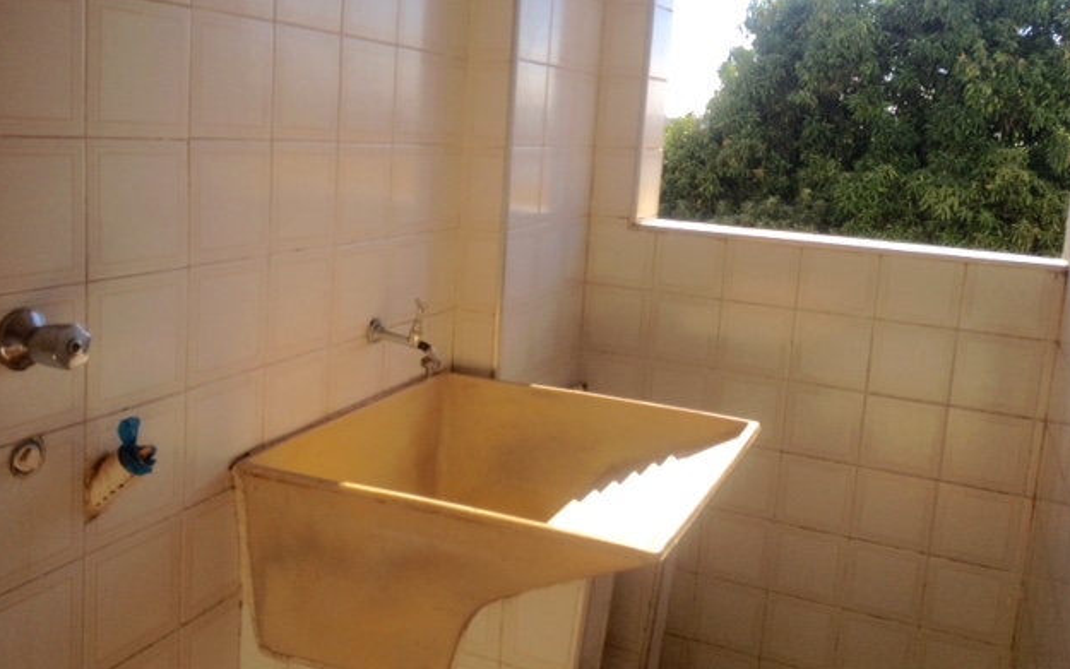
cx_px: 543
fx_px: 1108
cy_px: 286
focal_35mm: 38
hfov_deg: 51.5
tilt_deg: -10.9
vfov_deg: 33.5
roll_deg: +0.9
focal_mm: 4.28
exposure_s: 1/681
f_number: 2.4
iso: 50
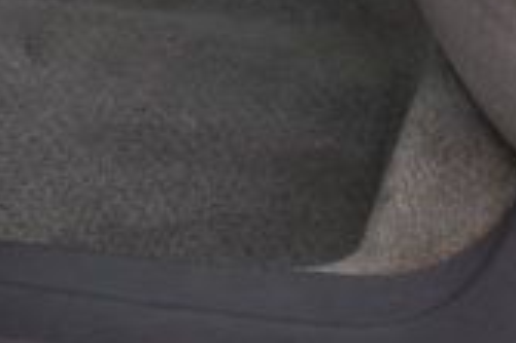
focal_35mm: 184
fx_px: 2635
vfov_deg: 7.0
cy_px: -470
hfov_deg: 10.4
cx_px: 983
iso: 400
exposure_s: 1/160
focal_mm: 20
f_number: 9
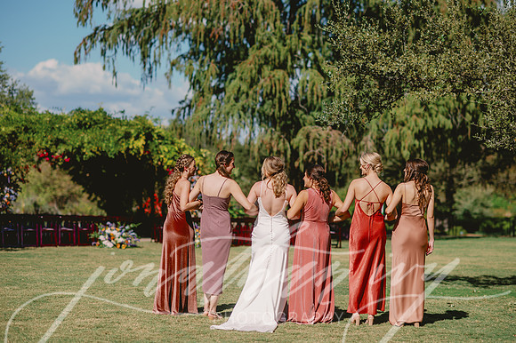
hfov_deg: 23.9
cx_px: 258
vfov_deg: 16.1
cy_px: 172
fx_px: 1218
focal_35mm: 85
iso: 50
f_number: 2.2
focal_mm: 85
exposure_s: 1/4000
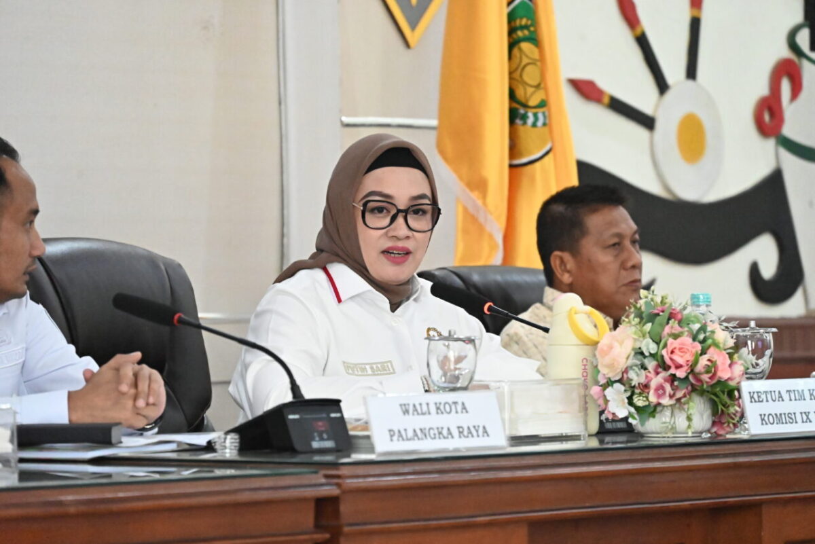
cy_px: 272
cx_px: 408
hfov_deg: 10.3
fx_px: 4529
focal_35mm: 200
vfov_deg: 6.9
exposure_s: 1/250
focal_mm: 200
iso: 18000
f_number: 6.3
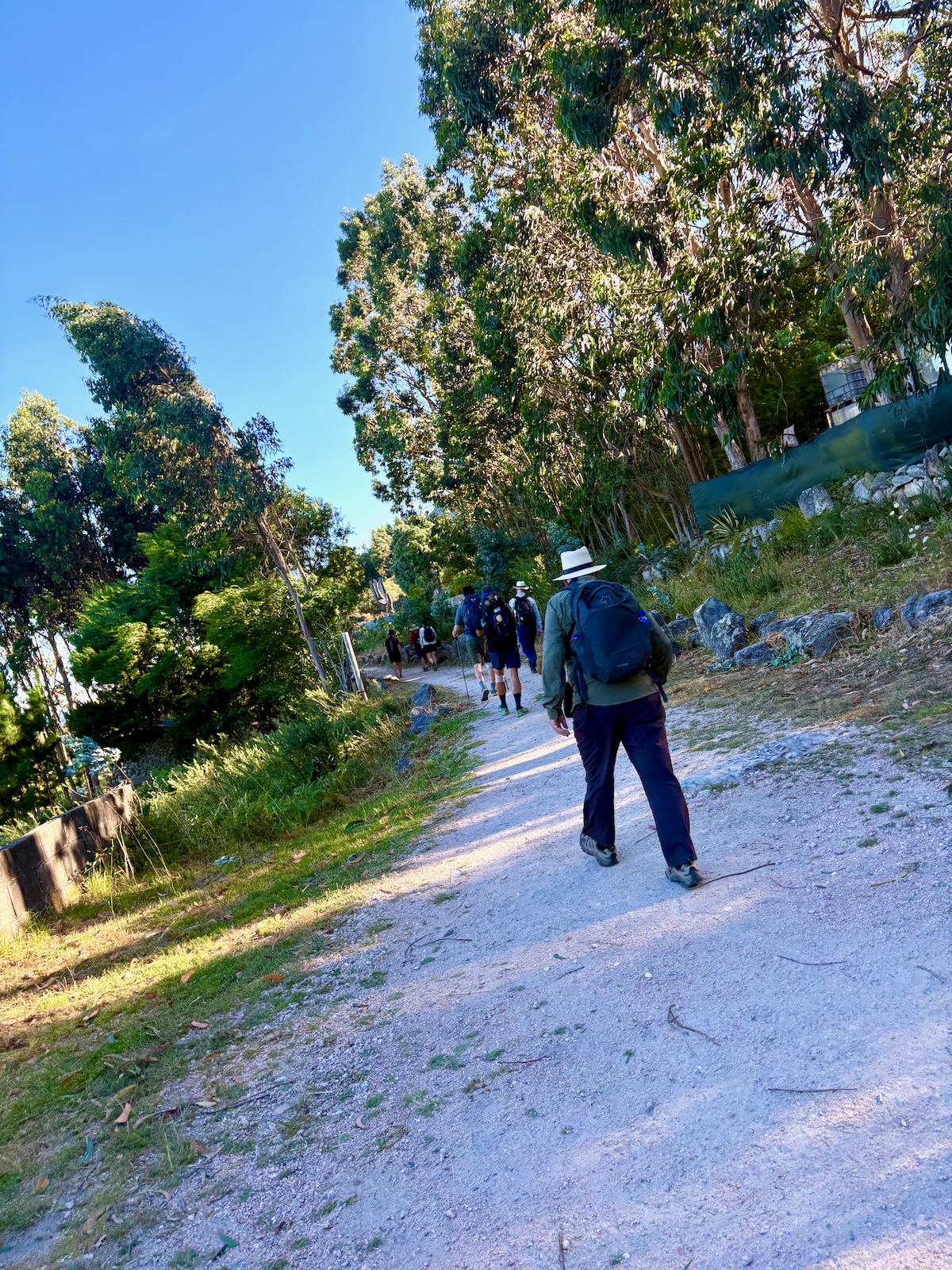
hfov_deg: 53.1
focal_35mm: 26
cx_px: 476
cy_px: 635
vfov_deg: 67.3
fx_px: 953
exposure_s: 1/539
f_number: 1.6
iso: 64
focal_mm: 5.96
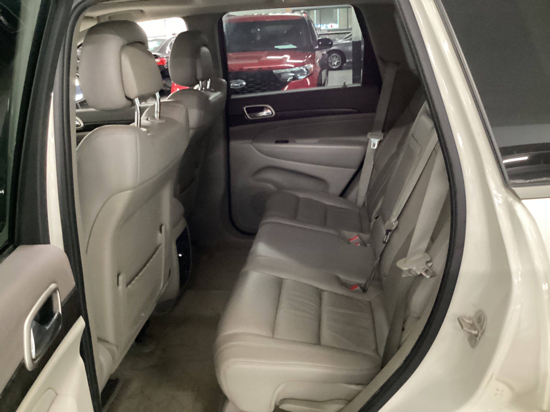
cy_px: 206
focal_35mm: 31
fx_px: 493
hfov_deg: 58.4
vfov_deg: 45.4
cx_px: 275
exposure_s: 1/24
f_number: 2.4
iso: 640
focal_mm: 3.3
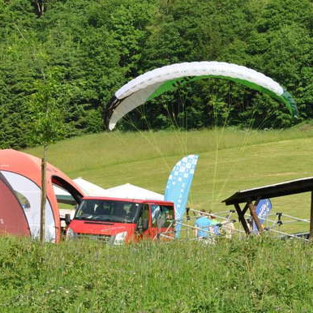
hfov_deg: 7.9
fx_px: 2270
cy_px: 137
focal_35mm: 222
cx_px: 183
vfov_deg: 7.9
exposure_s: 1/320
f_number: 9
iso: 200
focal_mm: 85
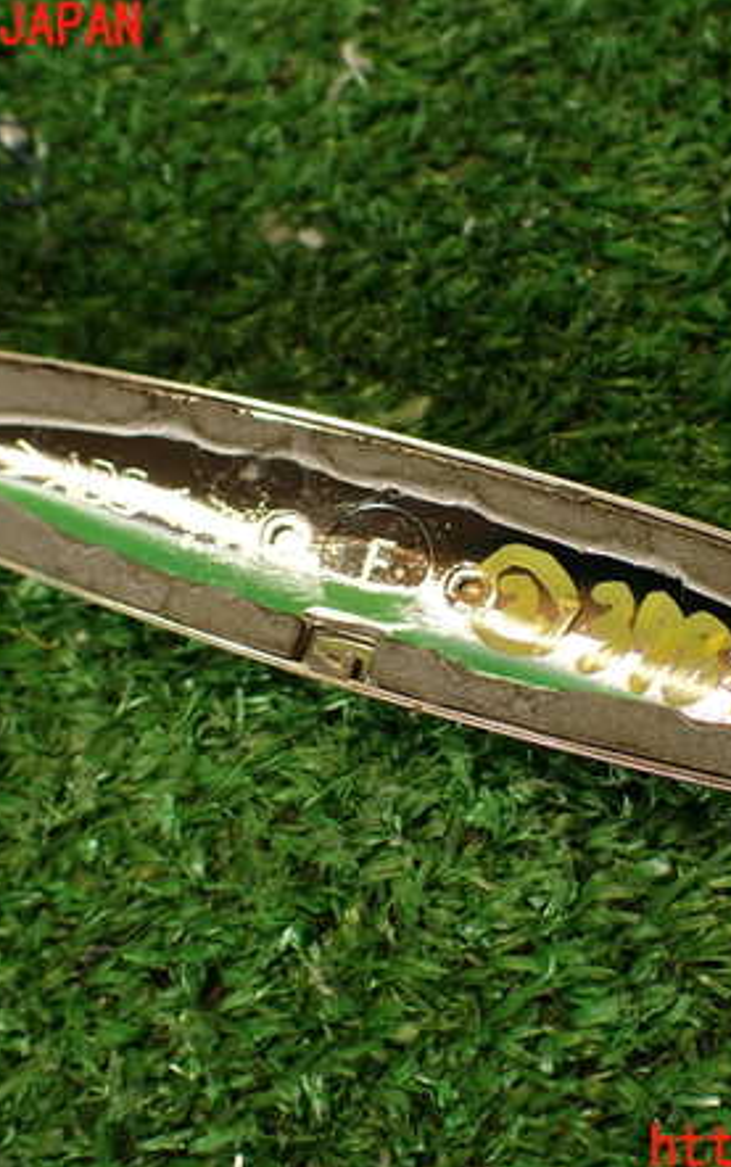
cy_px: 589
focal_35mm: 46
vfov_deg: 43.5
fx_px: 1463
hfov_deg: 28.0
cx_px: 454
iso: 200
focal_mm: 5.79
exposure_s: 1/60
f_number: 2.4
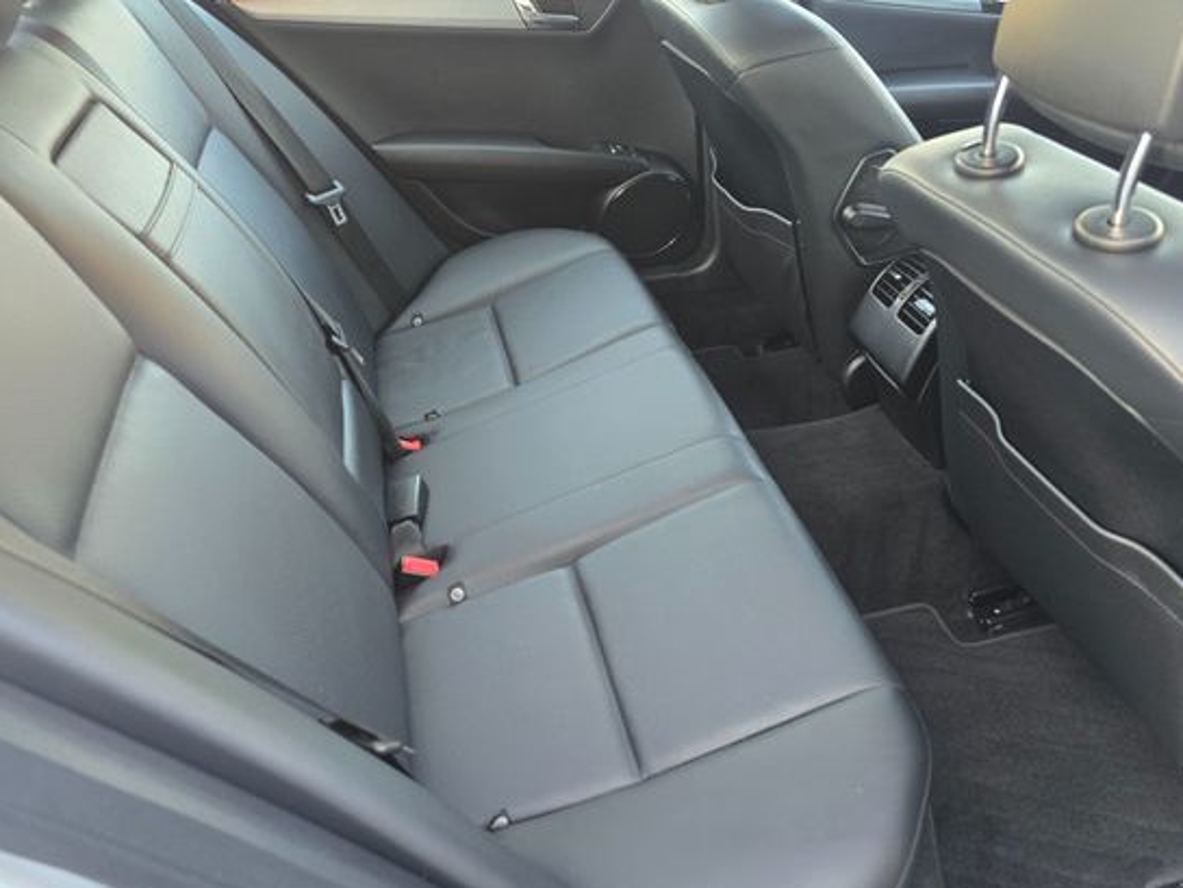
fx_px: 923
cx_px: 551
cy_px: 449
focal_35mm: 27
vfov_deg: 51.4
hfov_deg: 65.2
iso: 320
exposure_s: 1/120
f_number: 1.7
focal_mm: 6.3
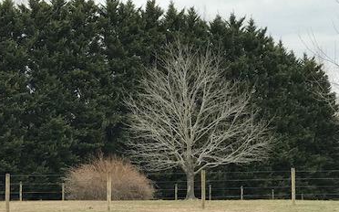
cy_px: 85
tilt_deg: +4.5
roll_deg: -0.5
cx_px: 49
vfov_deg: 12.6
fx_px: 960
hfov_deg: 19.7
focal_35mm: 104
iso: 64
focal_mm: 6.6
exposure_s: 1/93
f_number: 2.8
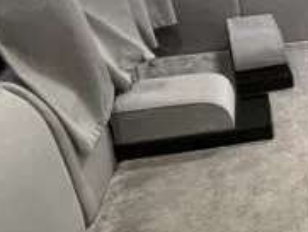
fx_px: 410
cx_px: 373
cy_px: 53
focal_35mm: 46
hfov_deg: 33.3
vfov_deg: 30.9
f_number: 1.8
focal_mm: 1.57
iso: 250
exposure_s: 1/60
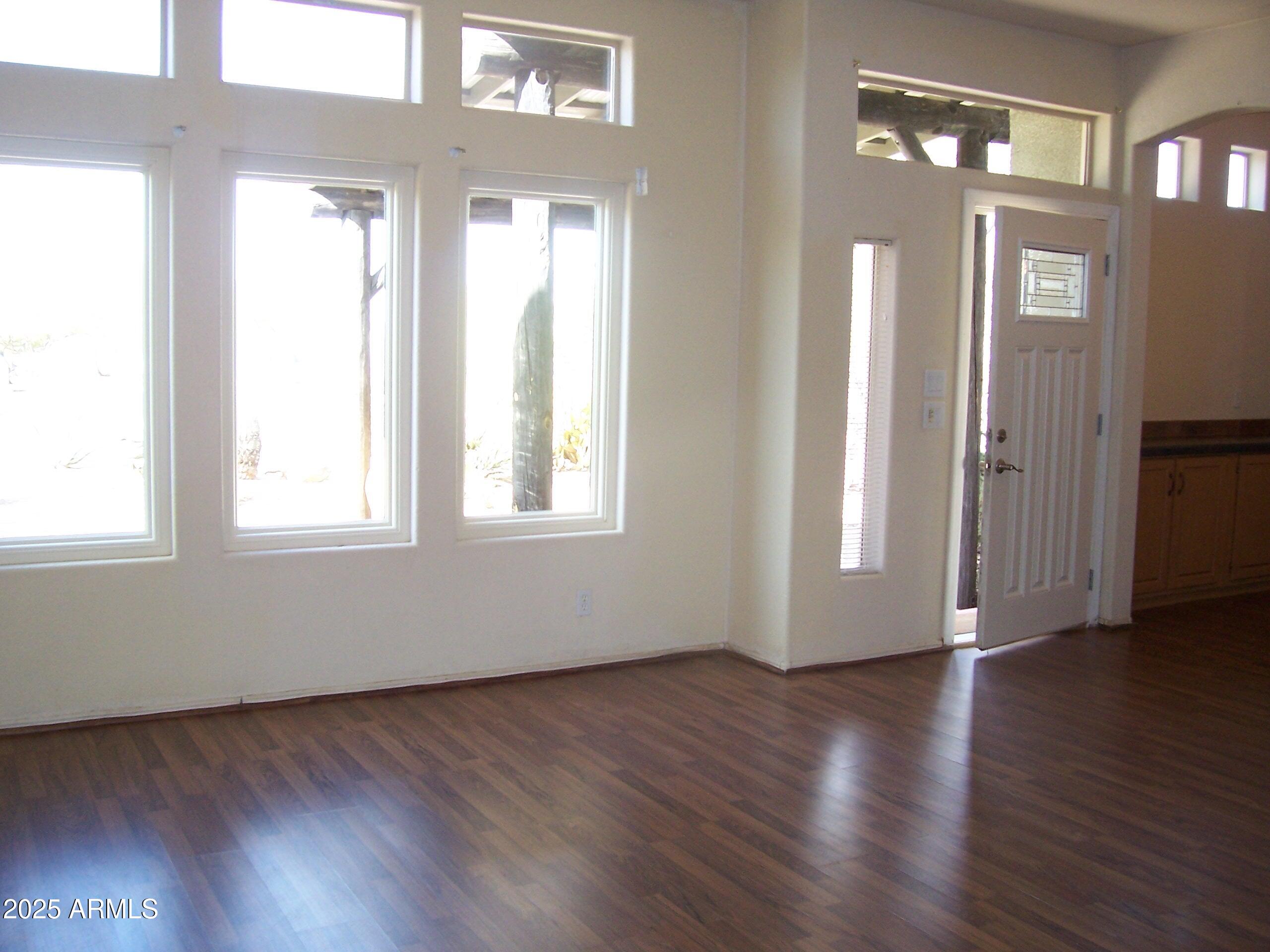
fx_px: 1247
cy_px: 476
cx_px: 635
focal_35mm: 34
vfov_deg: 41.8
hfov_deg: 54.0
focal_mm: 5.6
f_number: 2.7
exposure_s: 1/60
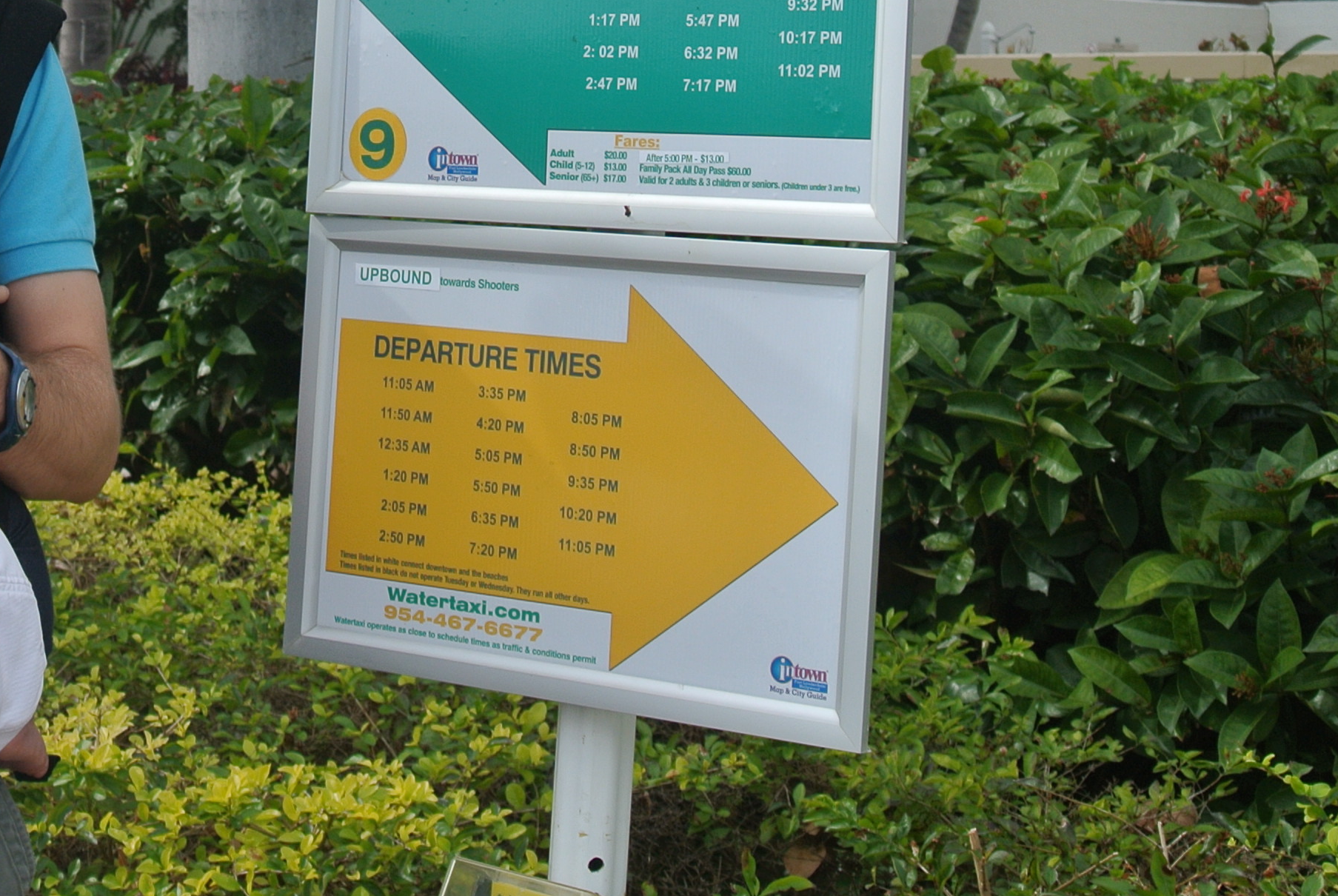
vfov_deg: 15.1
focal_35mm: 90
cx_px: 238
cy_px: 140
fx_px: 3349
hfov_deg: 22.2
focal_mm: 15.7
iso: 100
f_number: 5
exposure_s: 1/400
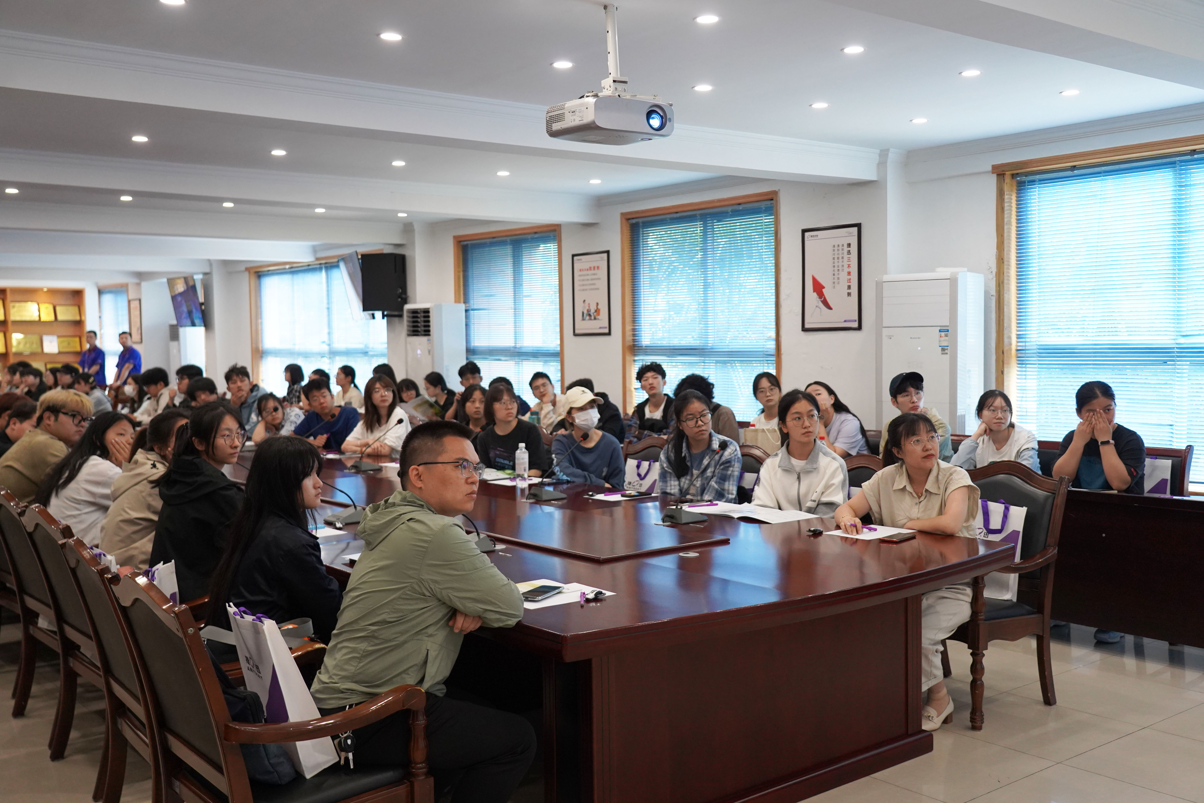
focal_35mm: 34
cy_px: 402
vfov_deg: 38.9
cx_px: 602
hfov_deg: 55.8
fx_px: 1137
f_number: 4
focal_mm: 34
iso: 2500
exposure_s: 1/160
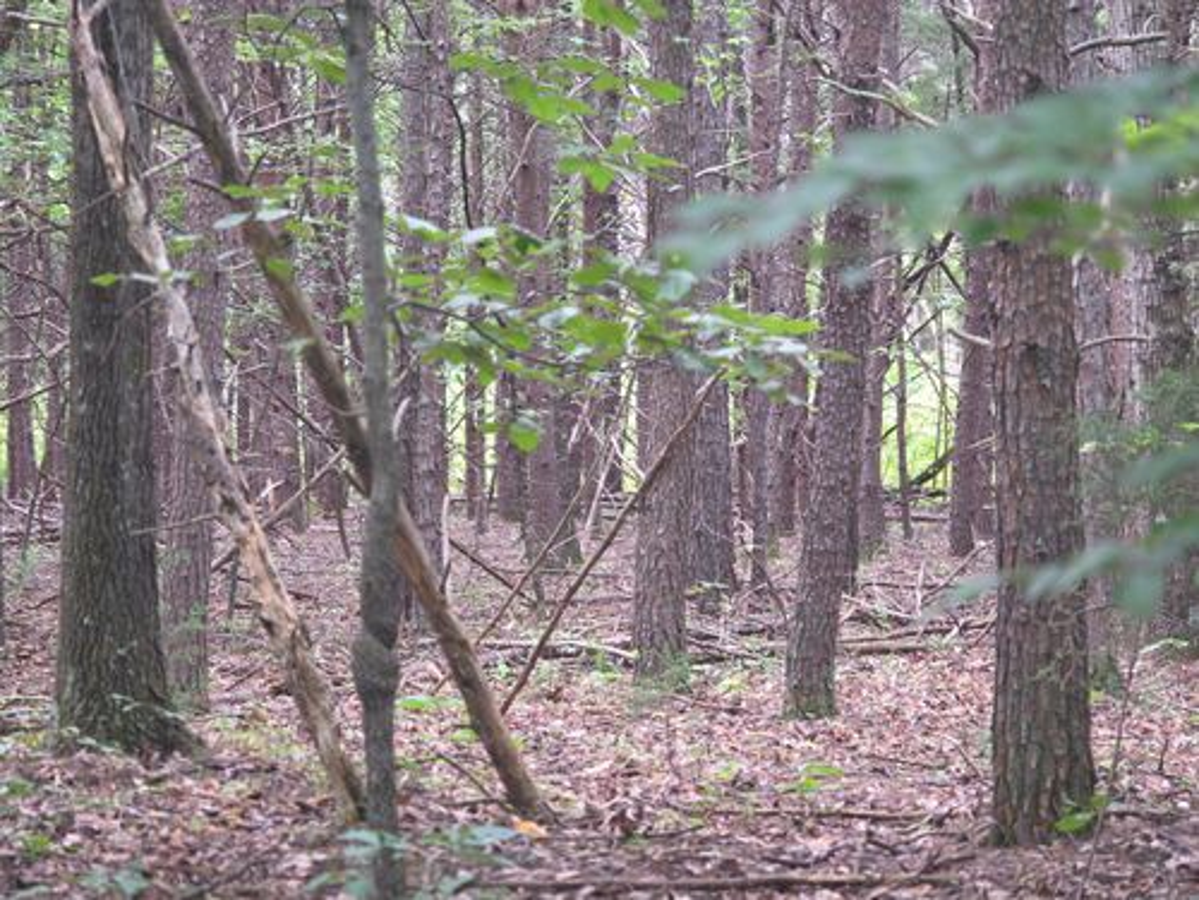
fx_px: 3983
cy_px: 450
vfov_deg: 12.9
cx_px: 600
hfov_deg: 17.1
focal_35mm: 115
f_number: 3.4
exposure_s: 1/120
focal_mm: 18.6
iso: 400
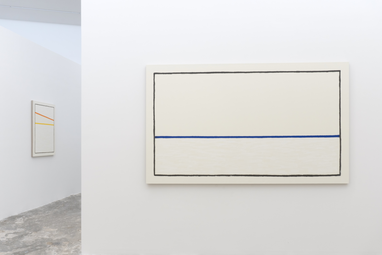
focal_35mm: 33
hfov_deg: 57.2
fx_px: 350
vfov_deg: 40.0
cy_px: 128
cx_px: 191
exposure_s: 1/2
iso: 320
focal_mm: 22
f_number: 20
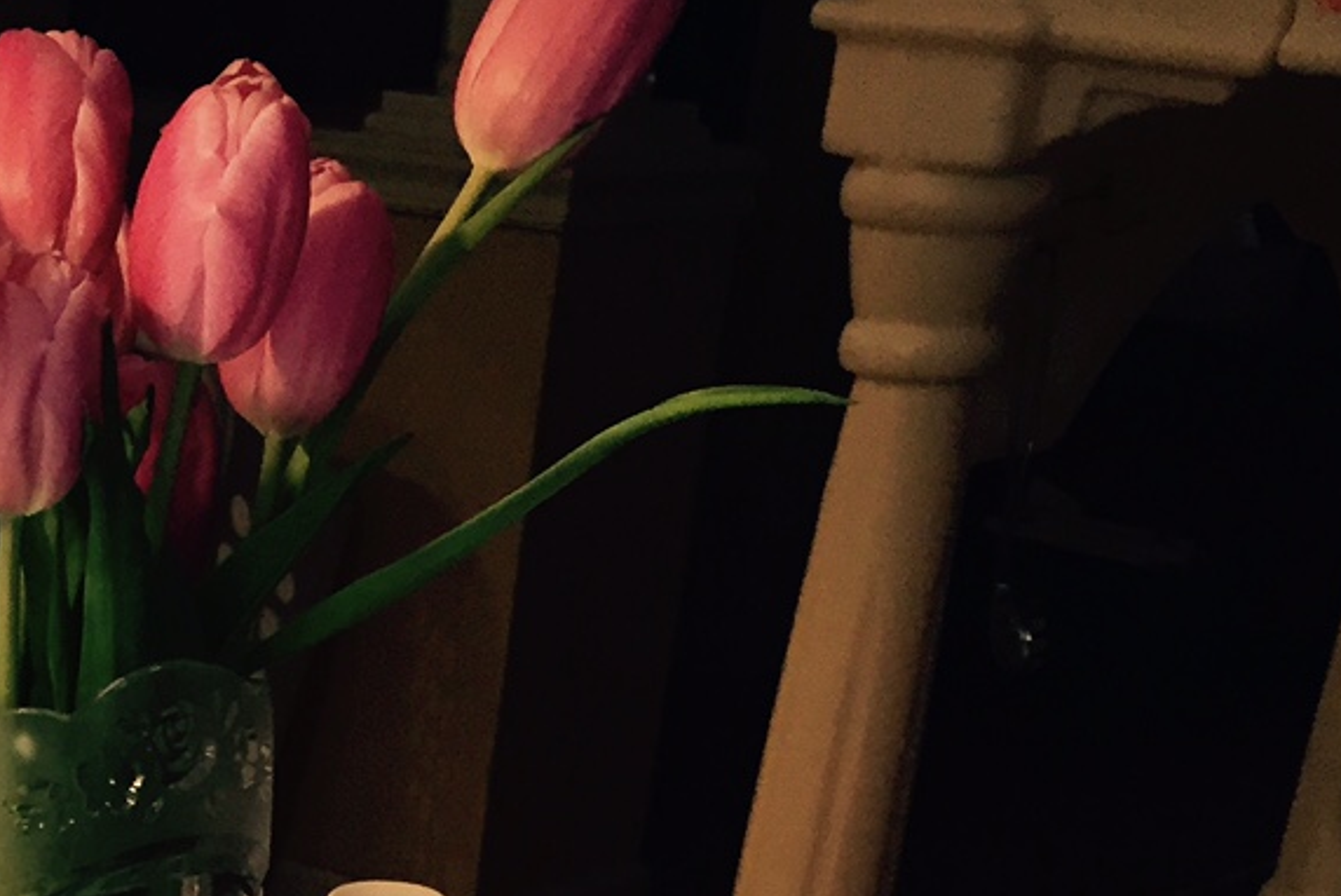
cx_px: -138
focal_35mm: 86
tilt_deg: -25.7
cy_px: 1393
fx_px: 3205
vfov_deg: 14.7
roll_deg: -1.3
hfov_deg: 22.3
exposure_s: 1/30
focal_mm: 4.15
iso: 100
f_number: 2.2
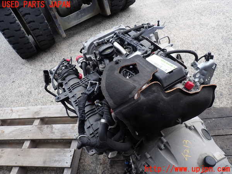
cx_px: 116
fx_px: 168
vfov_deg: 54.9
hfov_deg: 69.4
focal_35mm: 25
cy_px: 87
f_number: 2.8
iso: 100
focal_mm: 4.5
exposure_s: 1/200
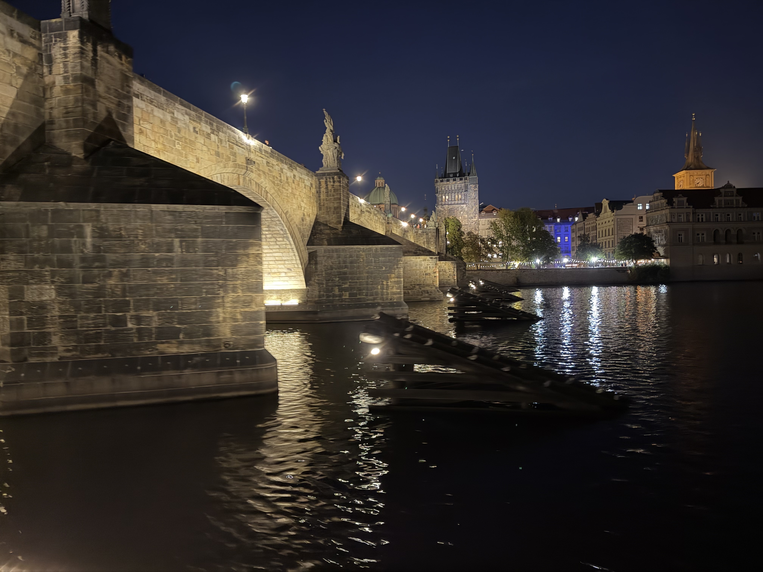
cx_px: 382
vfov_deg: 56.8
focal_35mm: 24
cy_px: 286
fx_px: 529
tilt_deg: -1.2
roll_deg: +0.9
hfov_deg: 71.6
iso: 1000
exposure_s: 1/11
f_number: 1.78
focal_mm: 6.76
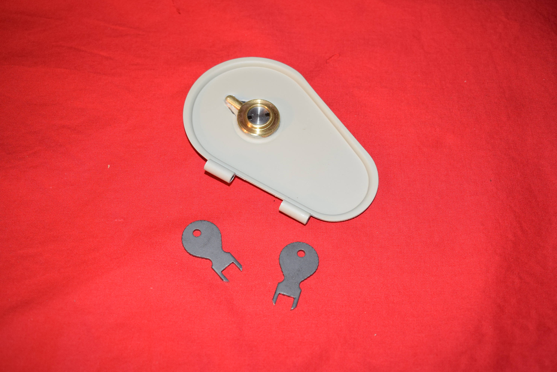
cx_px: 278
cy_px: 186
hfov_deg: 47.9
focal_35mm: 40
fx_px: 627
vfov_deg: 33.1
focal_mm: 27
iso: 400
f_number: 5.6
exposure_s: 1/40
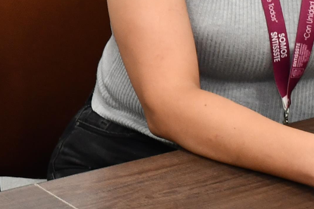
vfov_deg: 6.5
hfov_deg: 9.4
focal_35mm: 209
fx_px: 1822
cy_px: -116
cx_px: -250
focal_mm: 27
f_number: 4
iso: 500
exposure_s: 1/60
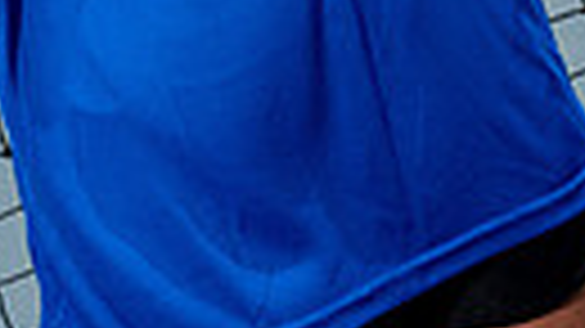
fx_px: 3194
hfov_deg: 10.4
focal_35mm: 206
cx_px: -40
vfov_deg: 5.6
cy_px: -521
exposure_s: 1/1600
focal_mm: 57
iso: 100
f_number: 4
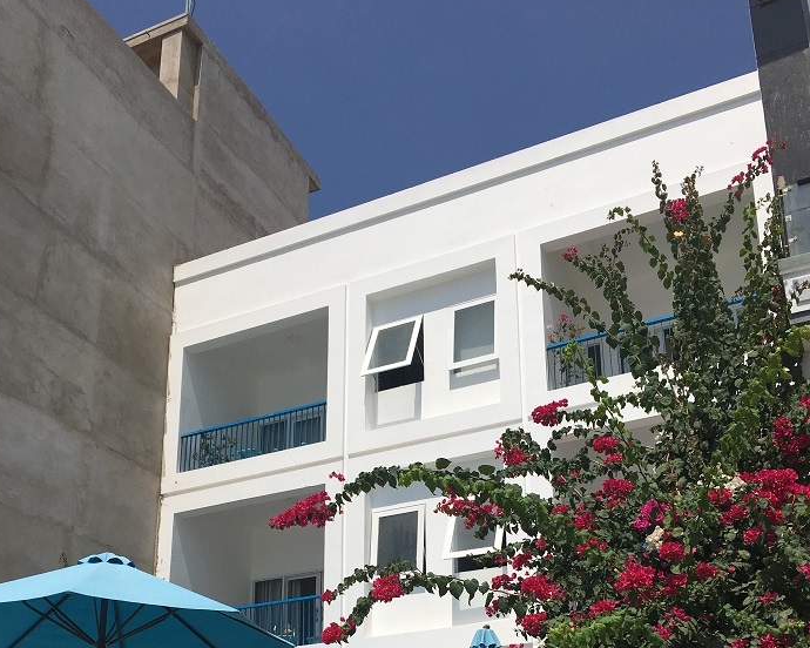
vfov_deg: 34.5
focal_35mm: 41
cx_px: 405
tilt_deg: +17.8
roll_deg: +0.4
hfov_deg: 44.8
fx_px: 983
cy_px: 578
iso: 25
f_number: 2.2
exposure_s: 1/4525
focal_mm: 4.15
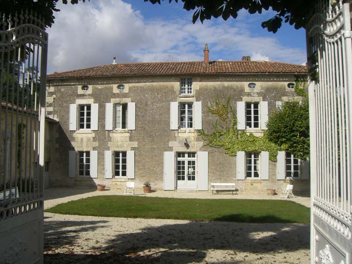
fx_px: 386
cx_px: 176
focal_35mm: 38
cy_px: 132
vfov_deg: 37.7
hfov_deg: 49.0
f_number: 4.3
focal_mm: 6.2
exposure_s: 1/1000
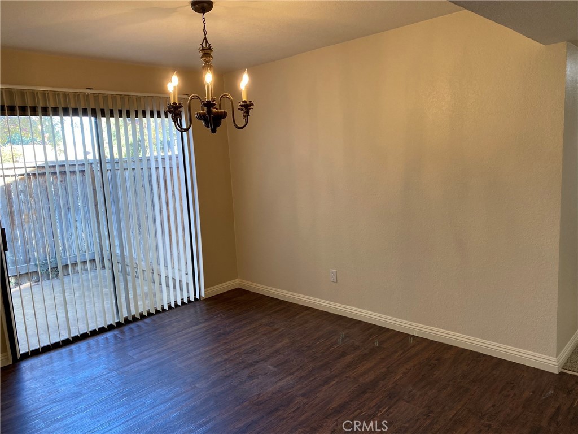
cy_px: 217
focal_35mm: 26
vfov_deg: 53.1
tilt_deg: -8.0
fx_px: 434
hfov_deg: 67.3
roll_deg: +2.7
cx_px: 289
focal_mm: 4.25
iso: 125
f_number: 1.8
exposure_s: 1/120
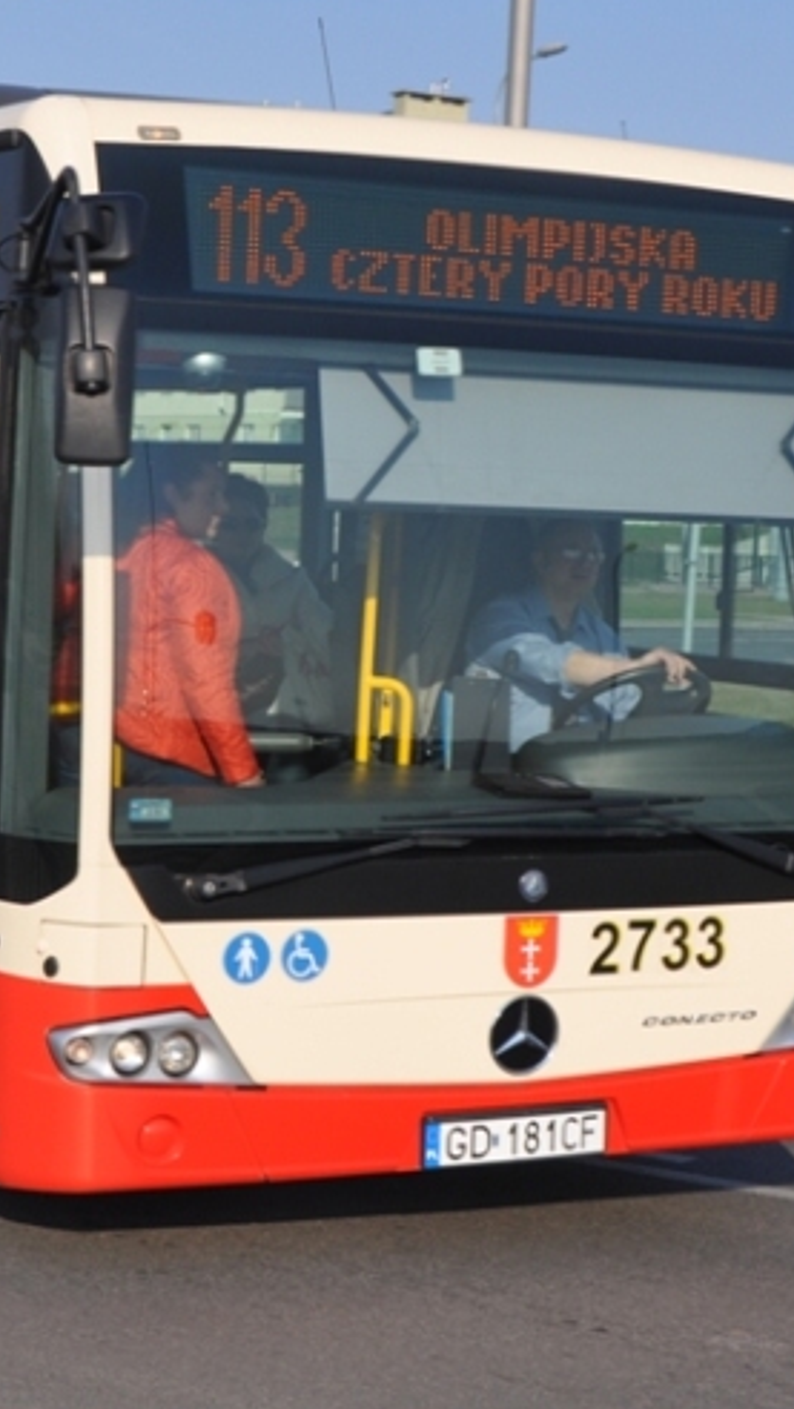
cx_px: 345
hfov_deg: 14.4
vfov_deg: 25.3
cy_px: 709
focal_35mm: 84
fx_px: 3142
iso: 200
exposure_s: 1/400
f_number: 10
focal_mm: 28
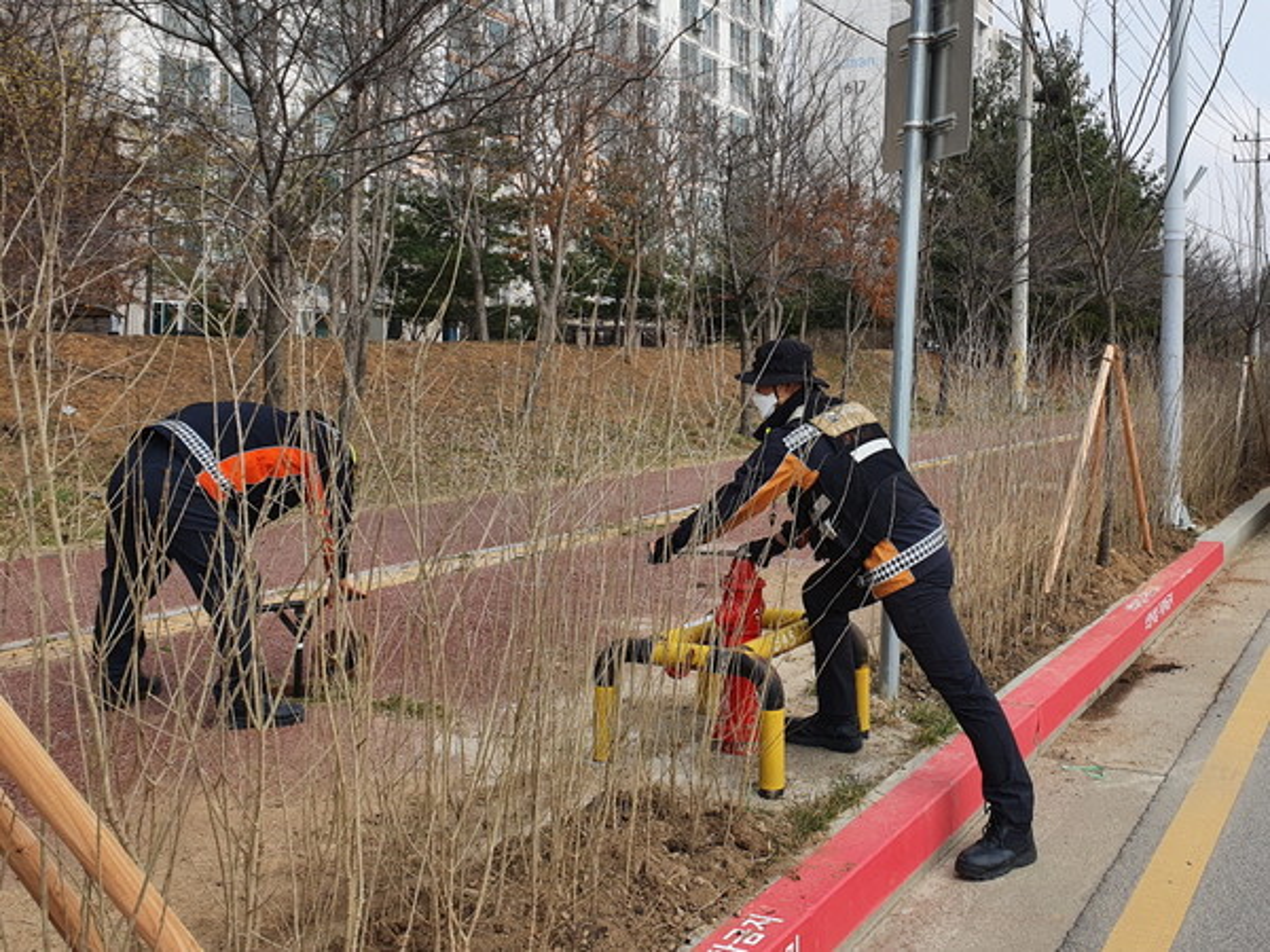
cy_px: 476
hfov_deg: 67.3
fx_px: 954
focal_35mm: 26
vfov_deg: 53.1
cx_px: 635
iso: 50
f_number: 2.4
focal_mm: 4.32
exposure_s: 1/1280
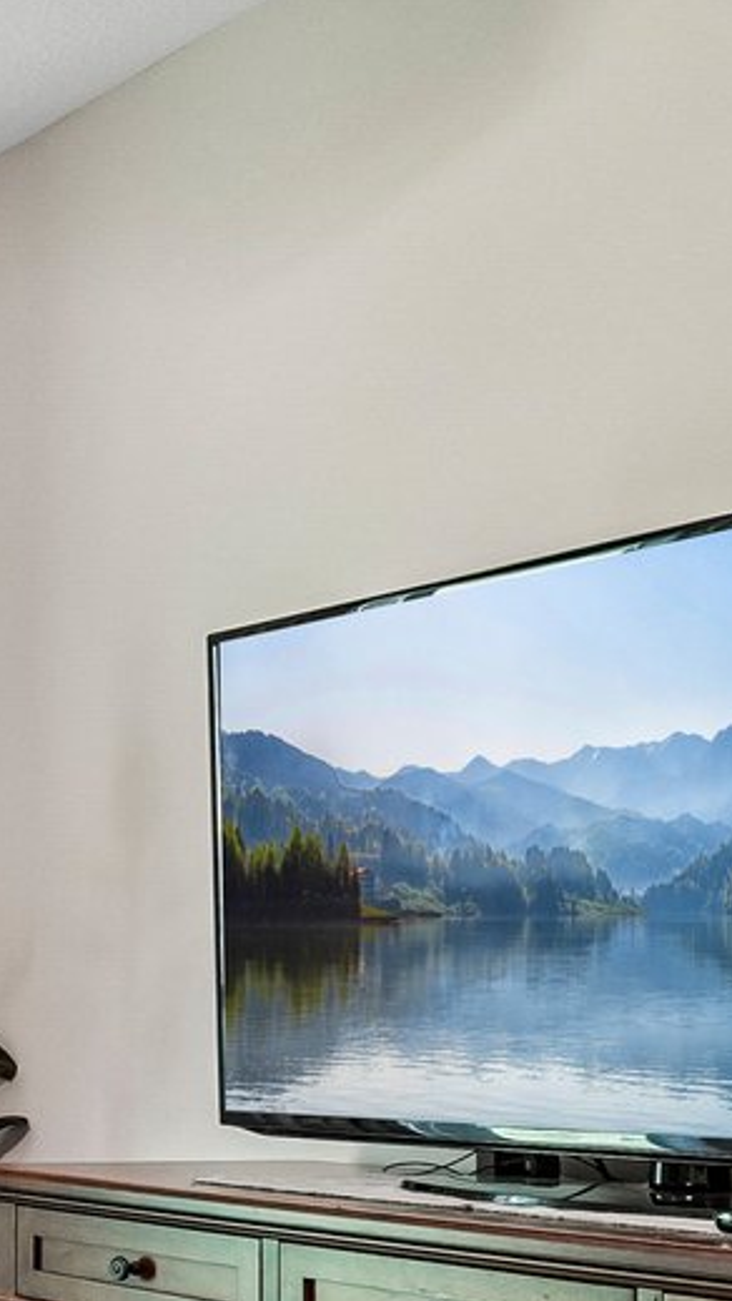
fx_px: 2139
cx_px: -1499
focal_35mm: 62
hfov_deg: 11.2
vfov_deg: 32.8
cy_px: 1054
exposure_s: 1/8
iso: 400
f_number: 8
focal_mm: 10
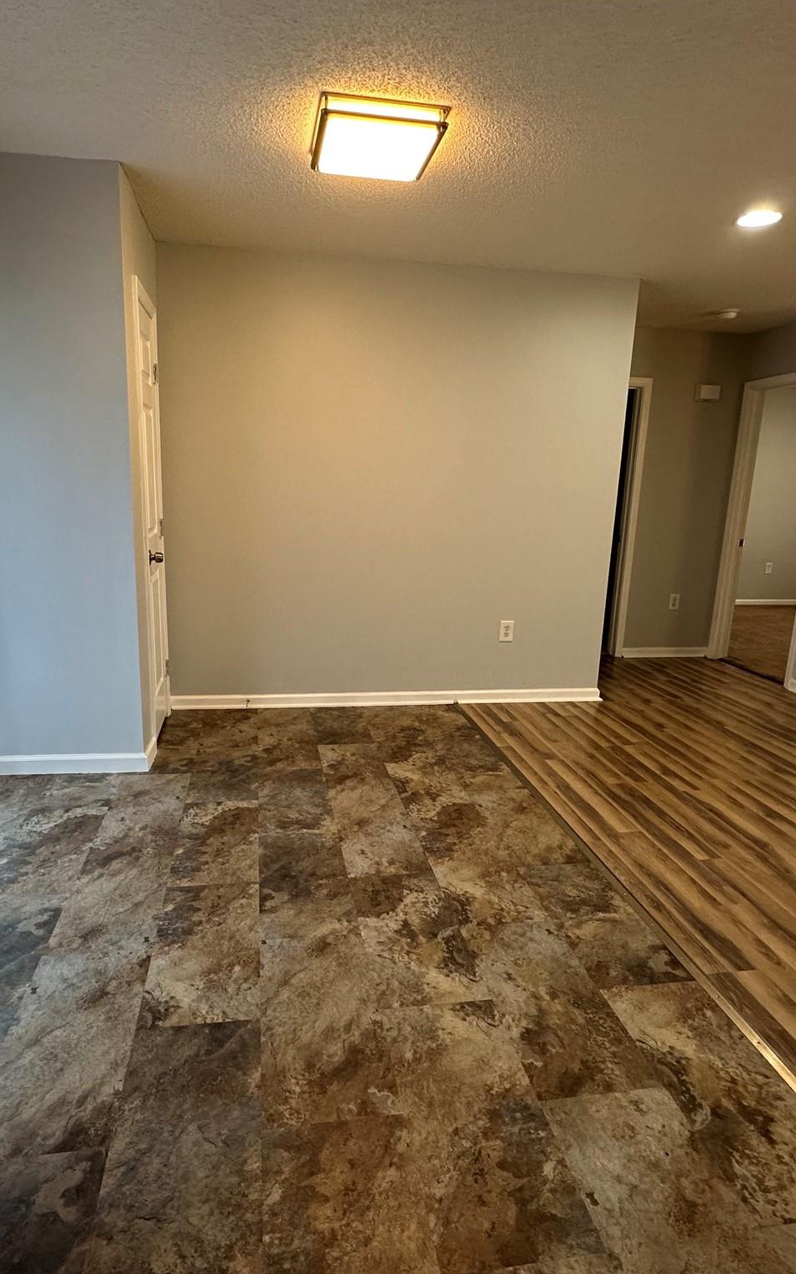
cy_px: 638
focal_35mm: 20
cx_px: 361
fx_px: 694
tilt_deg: -13.8
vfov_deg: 85.1
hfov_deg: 59.5
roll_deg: -2.3
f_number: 2.2
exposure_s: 1/120
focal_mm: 2.22
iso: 200
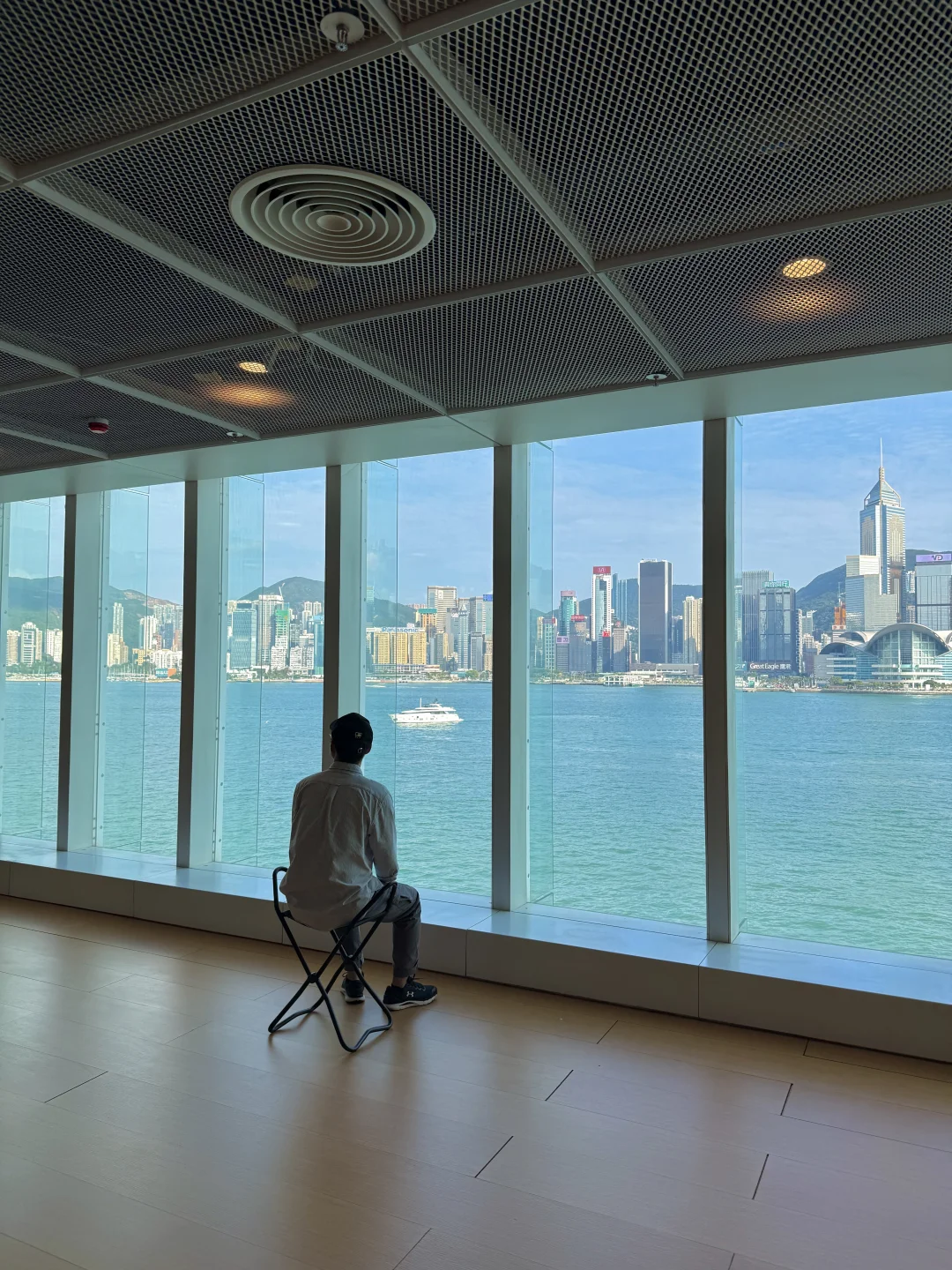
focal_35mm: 24
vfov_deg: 71.6
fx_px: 880
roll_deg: +0.0
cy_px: 635
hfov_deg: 56.8
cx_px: 476
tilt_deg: +2.5
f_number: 1.78
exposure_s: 1/1091
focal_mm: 6.76
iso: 80
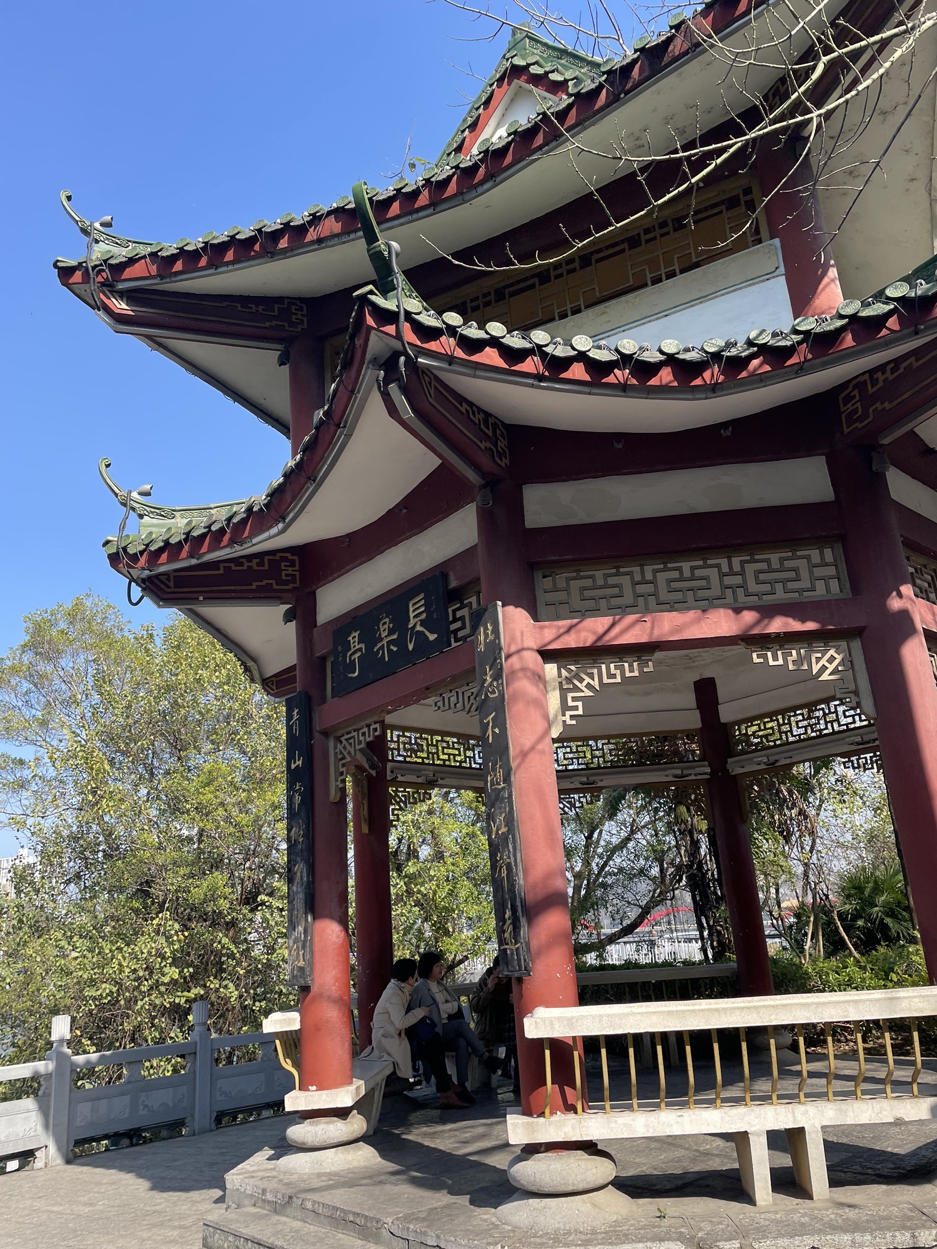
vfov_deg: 67.3
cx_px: 468
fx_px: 938
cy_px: 624
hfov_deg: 53.1
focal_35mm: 26
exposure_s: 1/1247
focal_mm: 4.2
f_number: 1.6
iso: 32
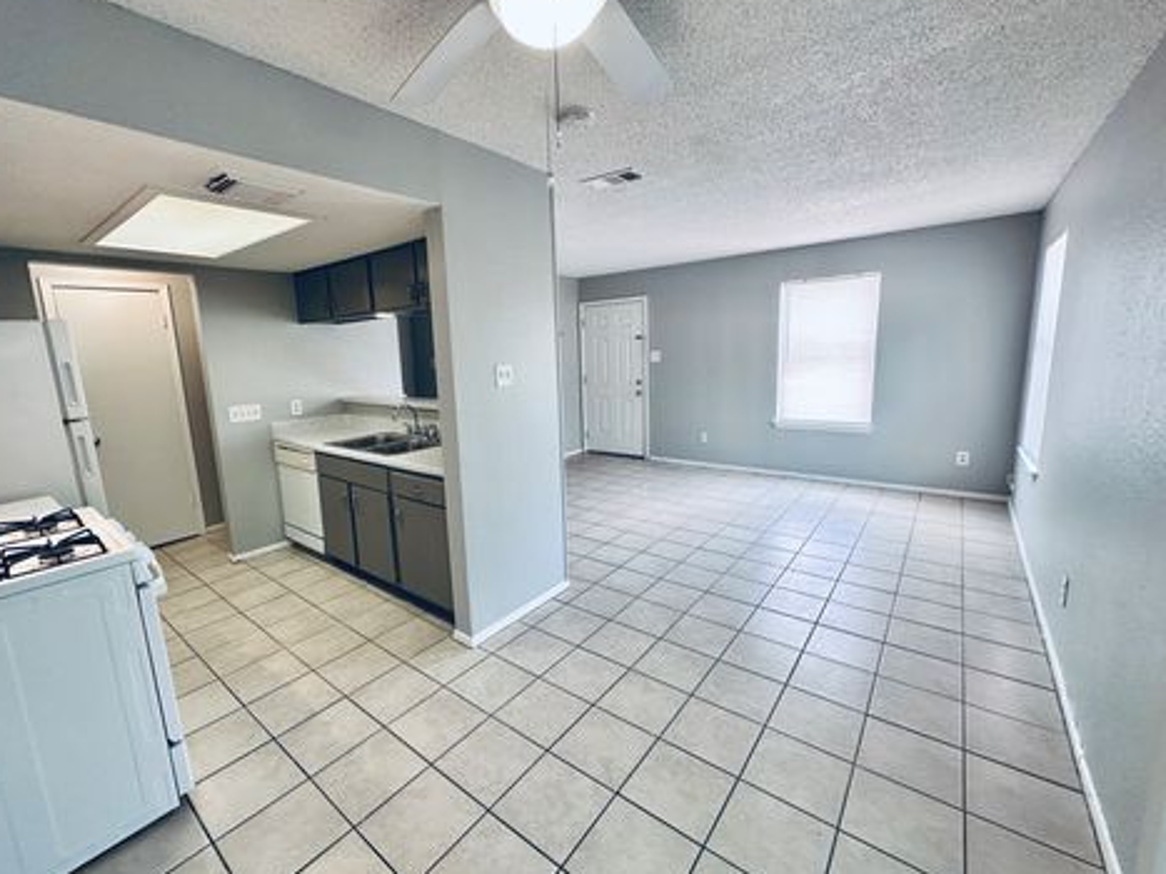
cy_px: 431
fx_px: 505
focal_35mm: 15
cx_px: 552
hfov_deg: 98.1
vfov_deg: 81.7
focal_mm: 2.22
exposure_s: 1/120
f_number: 2.2
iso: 160
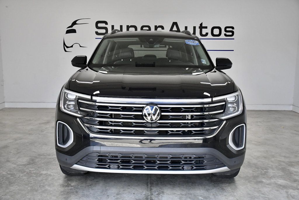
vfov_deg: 34.2
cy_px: 100
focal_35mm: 39
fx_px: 324
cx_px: 150
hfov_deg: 49.5
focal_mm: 26
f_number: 4.5
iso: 2500
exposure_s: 1/1600
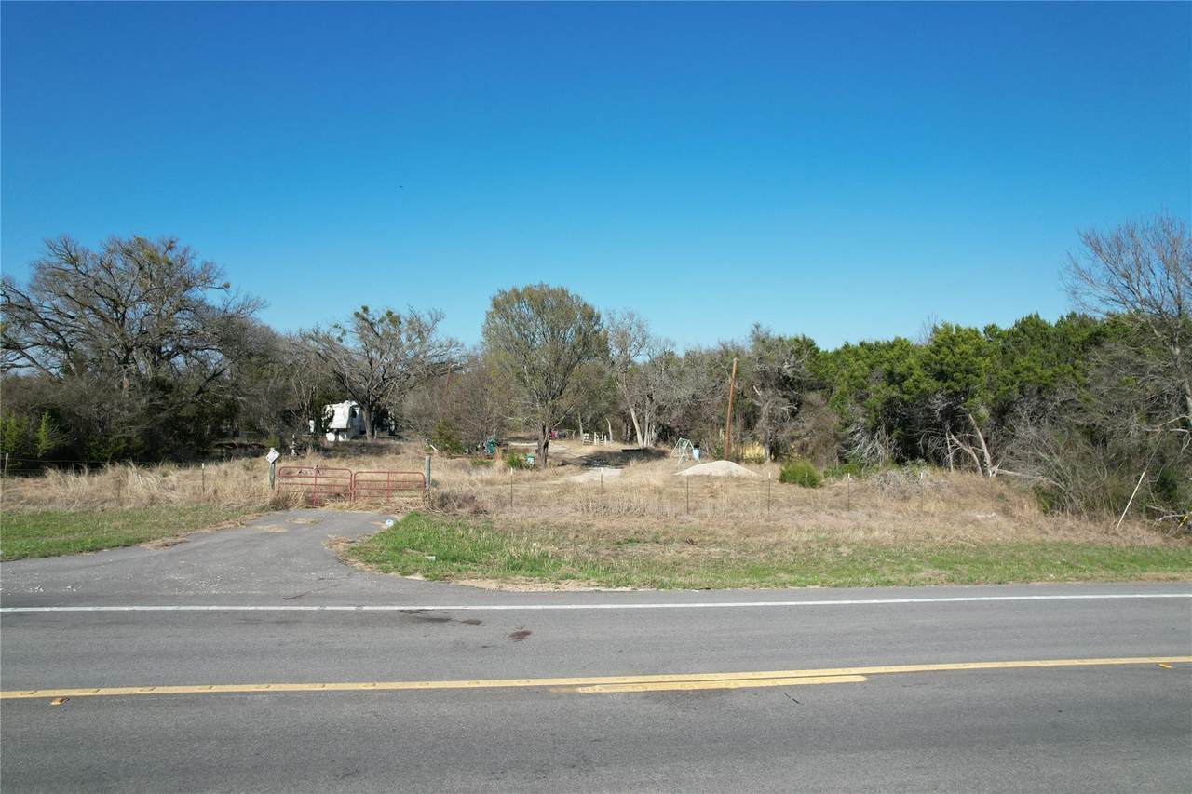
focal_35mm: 22
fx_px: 728
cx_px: 596
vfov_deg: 57.2
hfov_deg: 78.6
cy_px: 397
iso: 100
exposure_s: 1/1600
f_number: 2.8
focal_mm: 8.38
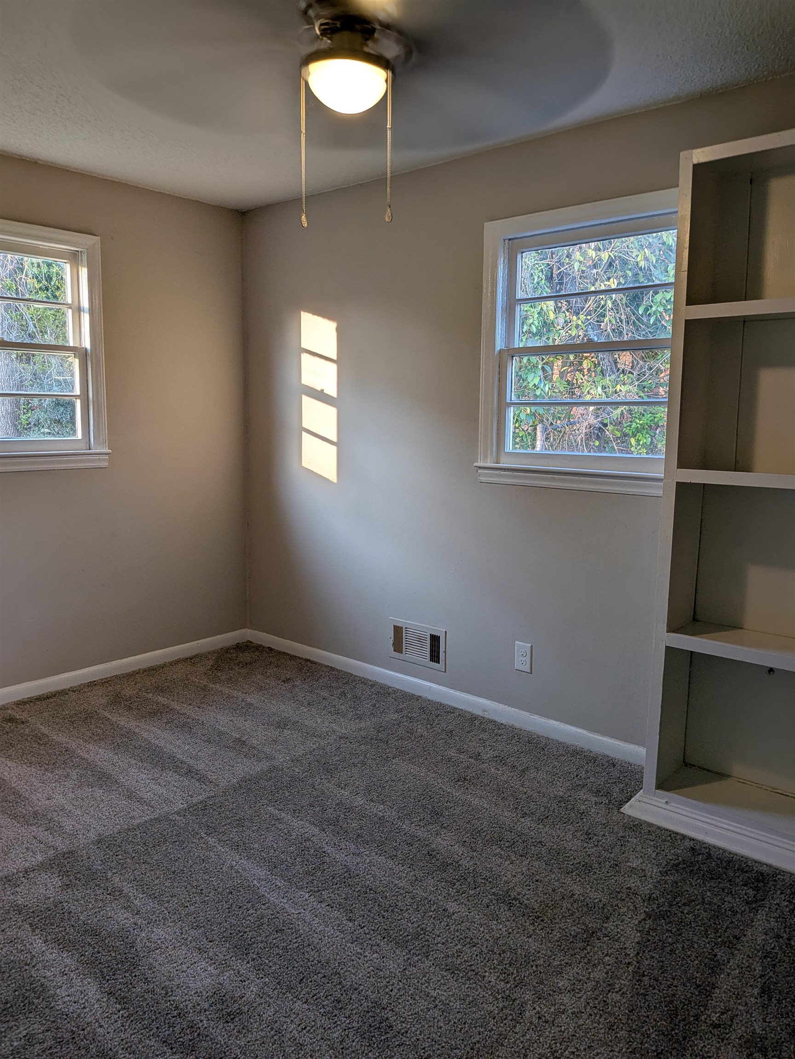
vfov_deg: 71.6
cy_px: 530
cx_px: 398
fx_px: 735
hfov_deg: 56.8
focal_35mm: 24
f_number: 1.7
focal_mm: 4.53
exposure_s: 1/40
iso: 40
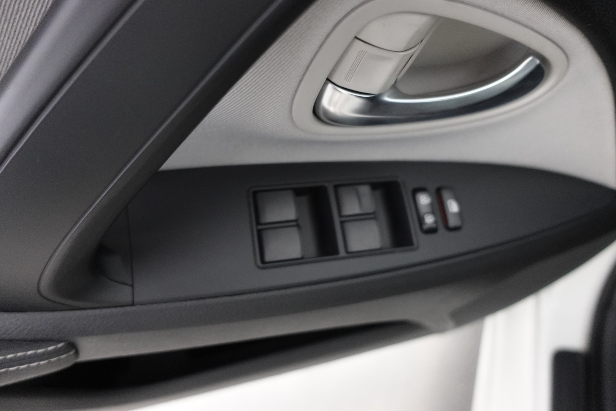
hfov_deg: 73.7
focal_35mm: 24
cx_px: 308
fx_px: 411
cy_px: 206
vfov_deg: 53.1
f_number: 1.8
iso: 1600
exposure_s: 1/40
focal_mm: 9.4
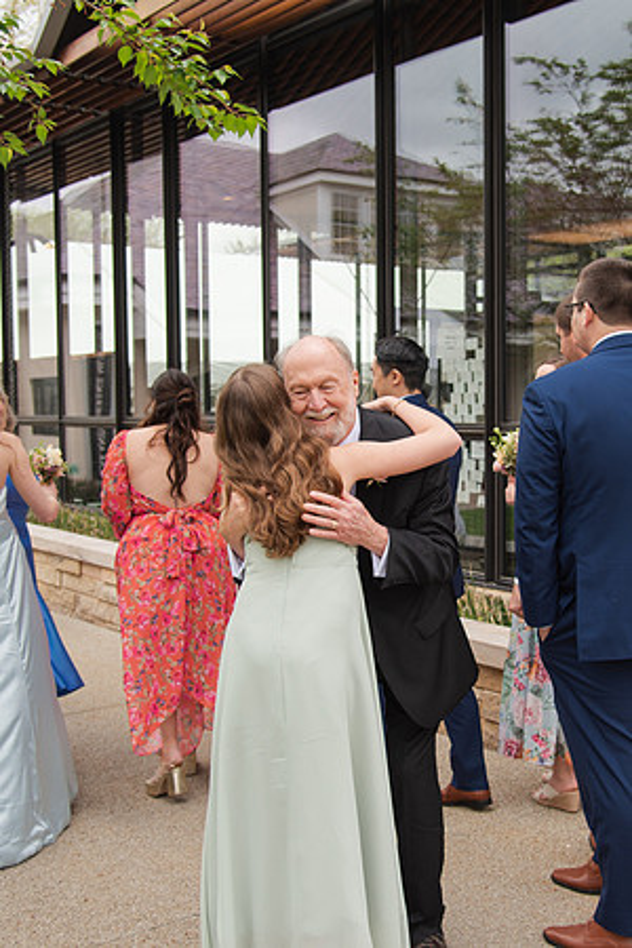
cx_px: 406
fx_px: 1223
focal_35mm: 46
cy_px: 474
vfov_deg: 42.4
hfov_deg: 28.8
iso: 160
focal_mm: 31
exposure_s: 1/400
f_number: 4
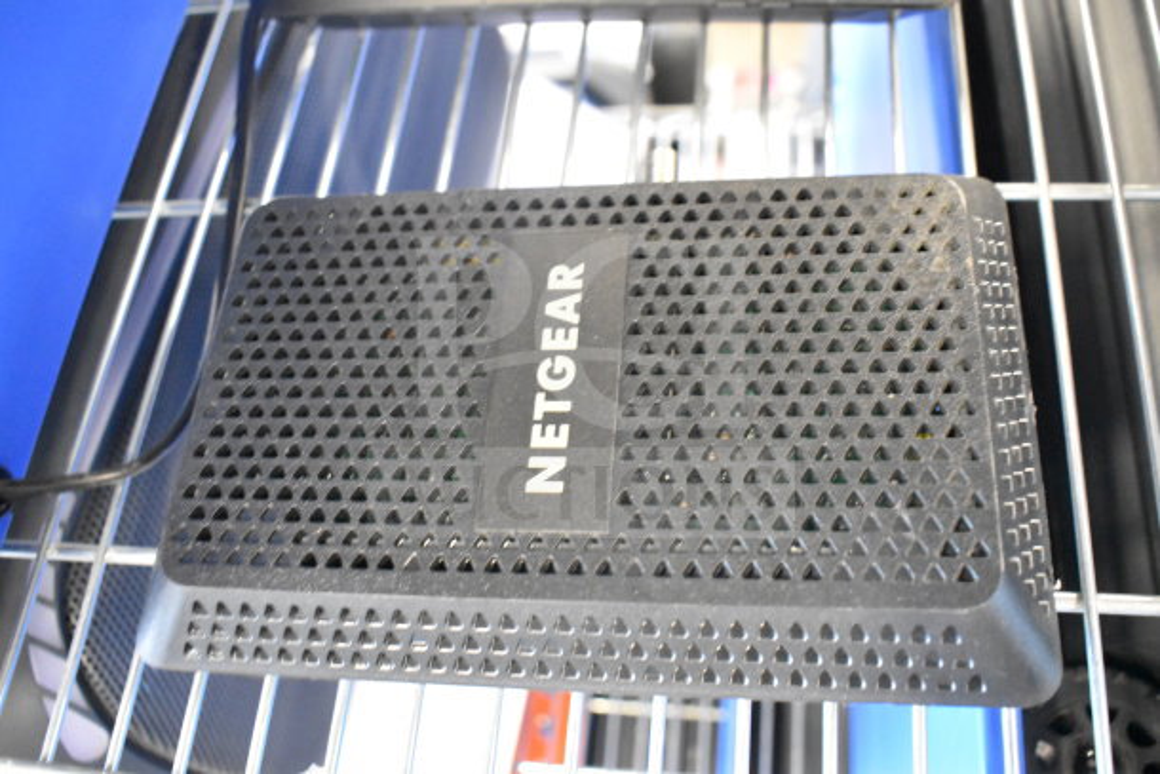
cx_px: 580
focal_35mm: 33
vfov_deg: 40.0
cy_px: 387
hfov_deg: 57.2
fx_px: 1064
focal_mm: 22
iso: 9000
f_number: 3.8
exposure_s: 1/40
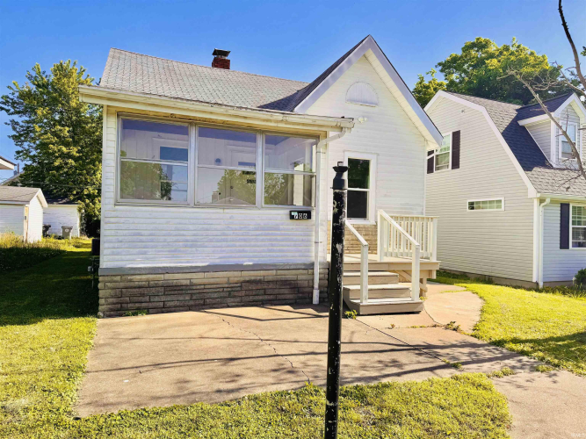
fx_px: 406
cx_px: 293
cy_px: 220
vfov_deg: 56.8
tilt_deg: -0.4
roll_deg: -1.9
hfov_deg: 71.6
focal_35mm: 24
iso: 80
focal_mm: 6.76
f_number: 1.78
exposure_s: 1/2506
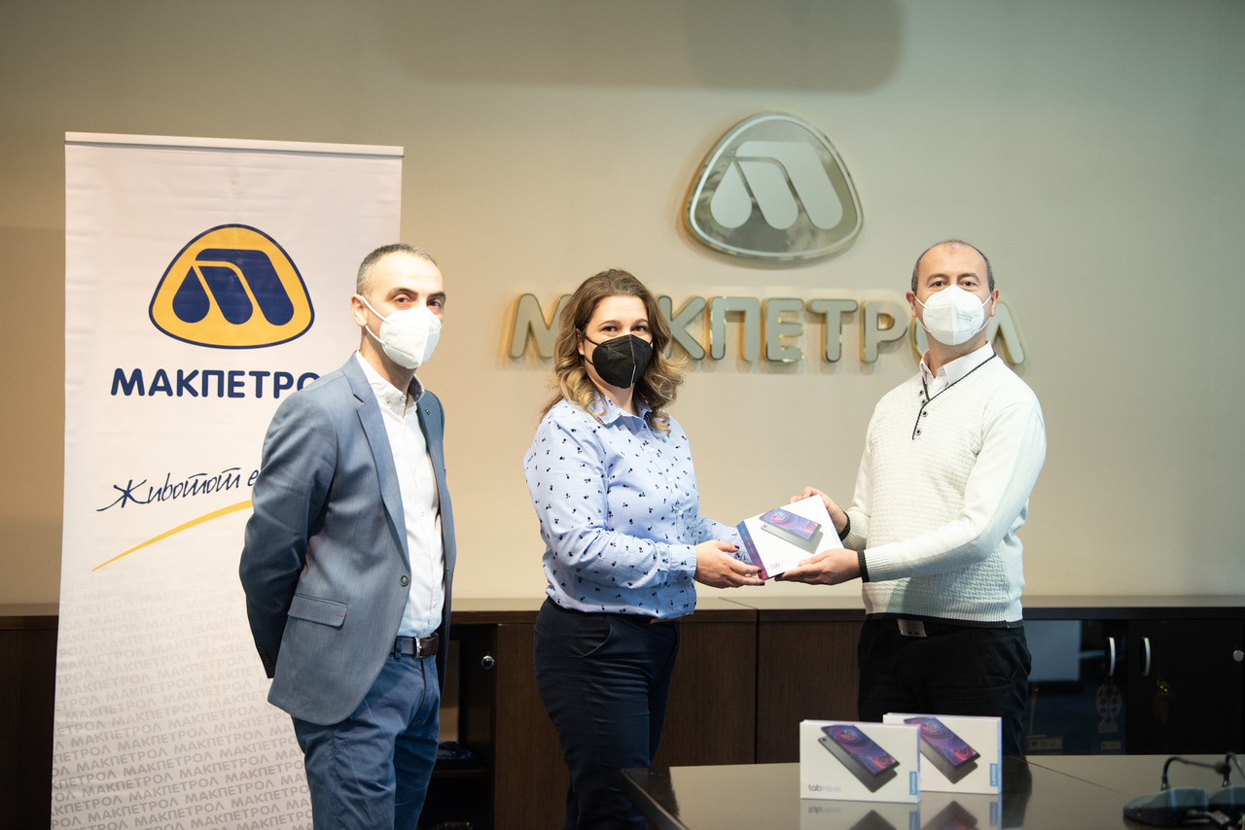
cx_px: 622
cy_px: 415
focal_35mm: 82
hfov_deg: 24.8
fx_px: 2836
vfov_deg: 16.7
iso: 2000
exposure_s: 1/200
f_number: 3.2
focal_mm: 82
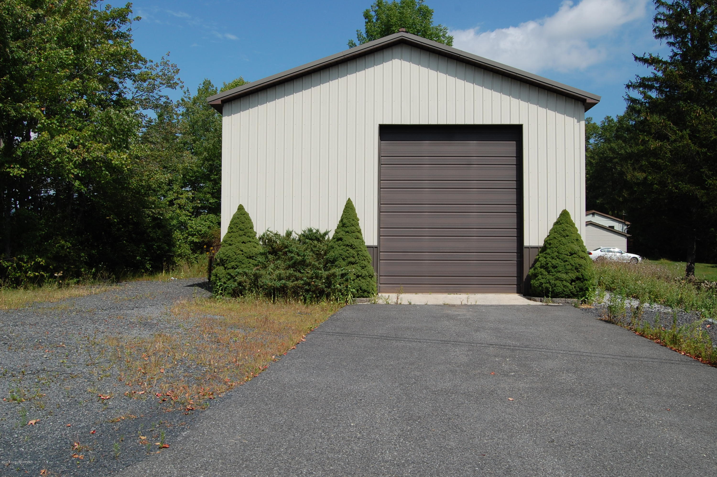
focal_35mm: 30
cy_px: 238
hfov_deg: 62.0
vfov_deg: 43.5
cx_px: 358
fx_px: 597
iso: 200
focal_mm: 20
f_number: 10
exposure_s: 1/400
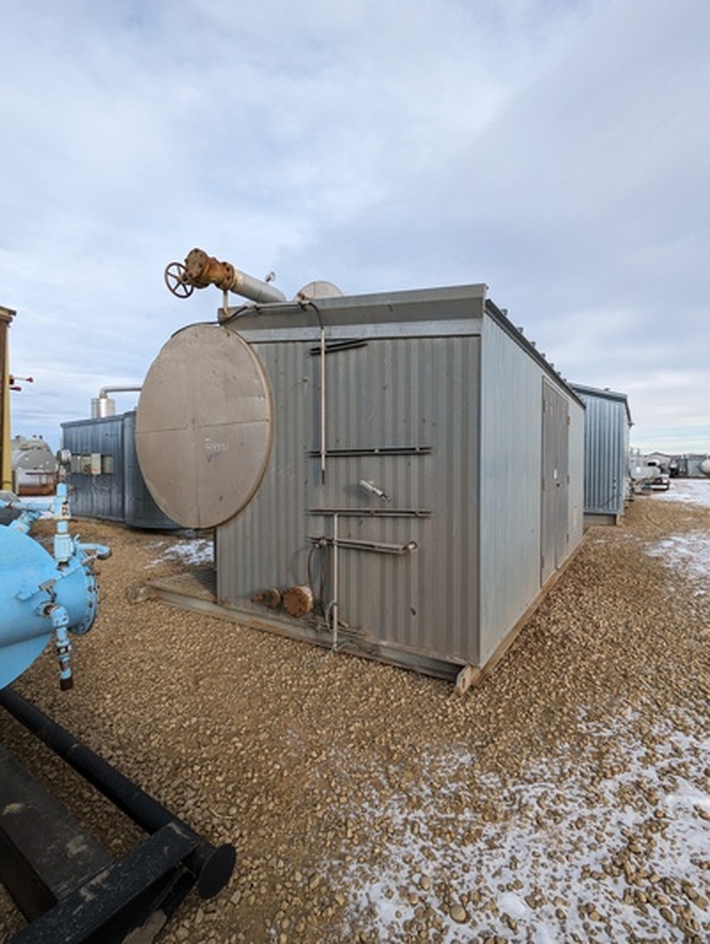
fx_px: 437
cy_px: 472
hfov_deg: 78.2
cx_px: 355
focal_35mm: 16
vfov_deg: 94.4
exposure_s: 1/537
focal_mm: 2.35
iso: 50
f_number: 2.2
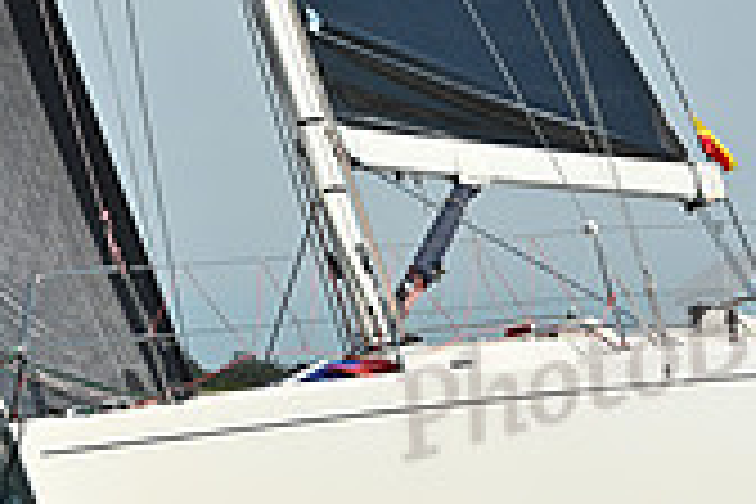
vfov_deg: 3.0
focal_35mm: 466
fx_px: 9785
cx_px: 166
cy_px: 173
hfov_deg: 4.4
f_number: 9
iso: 320
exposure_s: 1/1600
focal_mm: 135
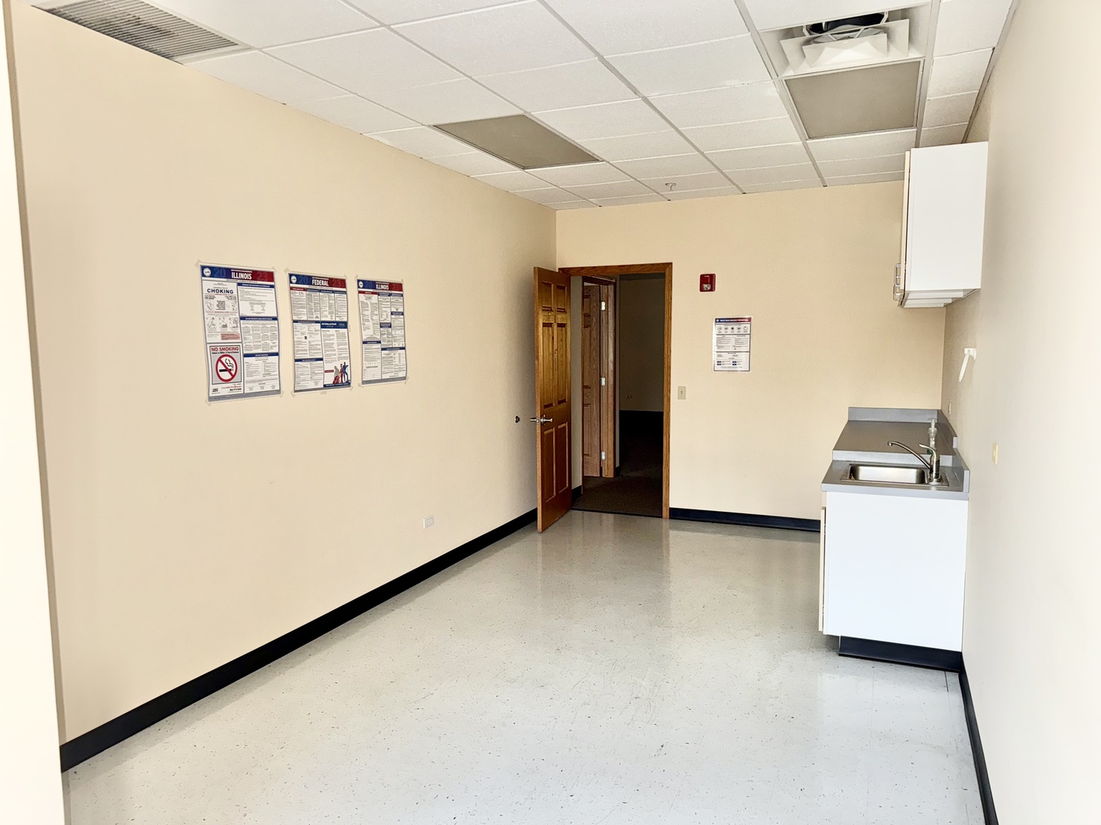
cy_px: 412
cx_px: 550
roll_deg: +0.2
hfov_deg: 71.6
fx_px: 763
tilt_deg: -5.2
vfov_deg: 56.8
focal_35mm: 24
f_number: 1.78
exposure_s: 1/16
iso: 125
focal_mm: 6.76
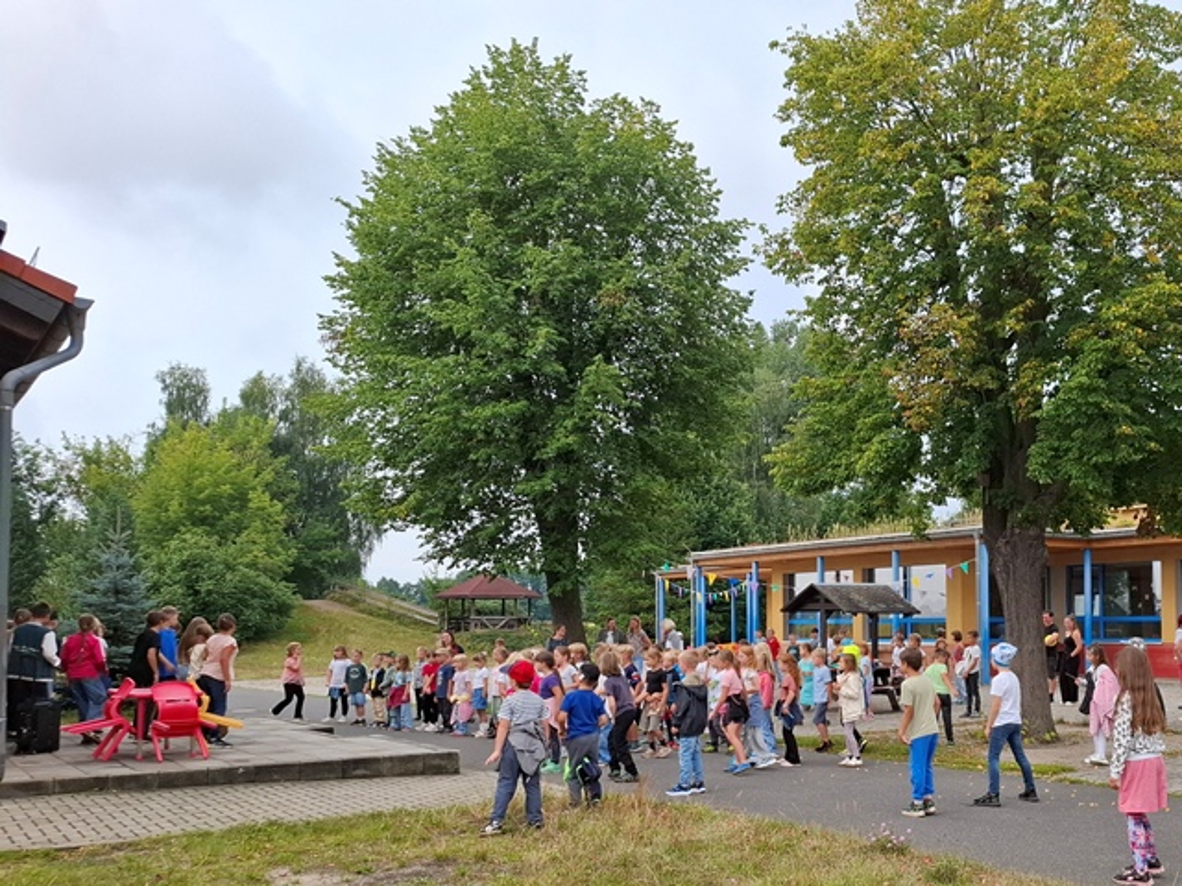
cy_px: 443
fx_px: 785
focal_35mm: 23
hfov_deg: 73.9
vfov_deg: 58.9
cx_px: 591
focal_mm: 5.54
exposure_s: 1/1724
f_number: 1.8
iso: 50
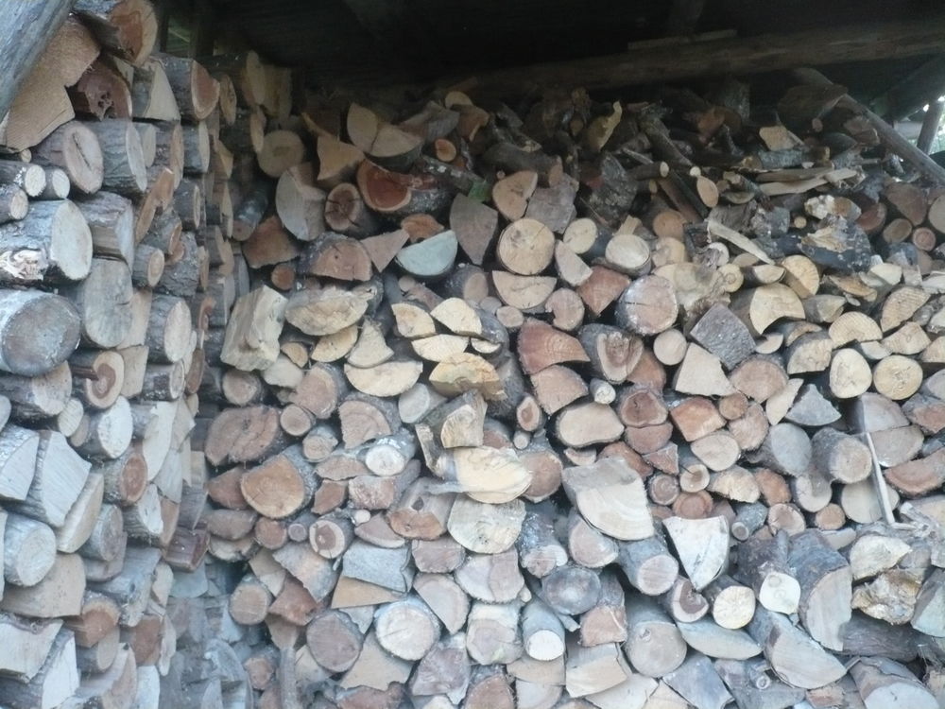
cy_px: 354
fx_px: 955
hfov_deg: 52.6
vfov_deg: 40.7
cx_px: 472
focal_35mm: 35
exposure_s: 1/13
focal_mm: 5.8
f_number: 2.8
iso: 400
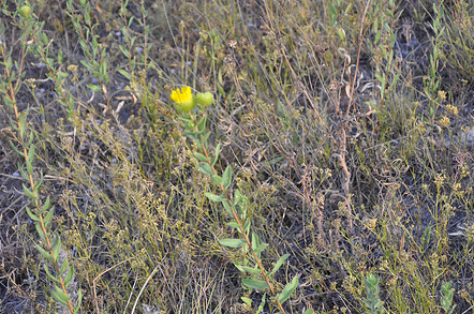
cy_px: 201
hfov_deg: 15.8
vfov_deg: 10.5
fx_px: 1709
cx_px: 237
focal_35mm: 130
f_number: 5.6
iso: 400
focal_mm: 66
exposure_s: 1/125
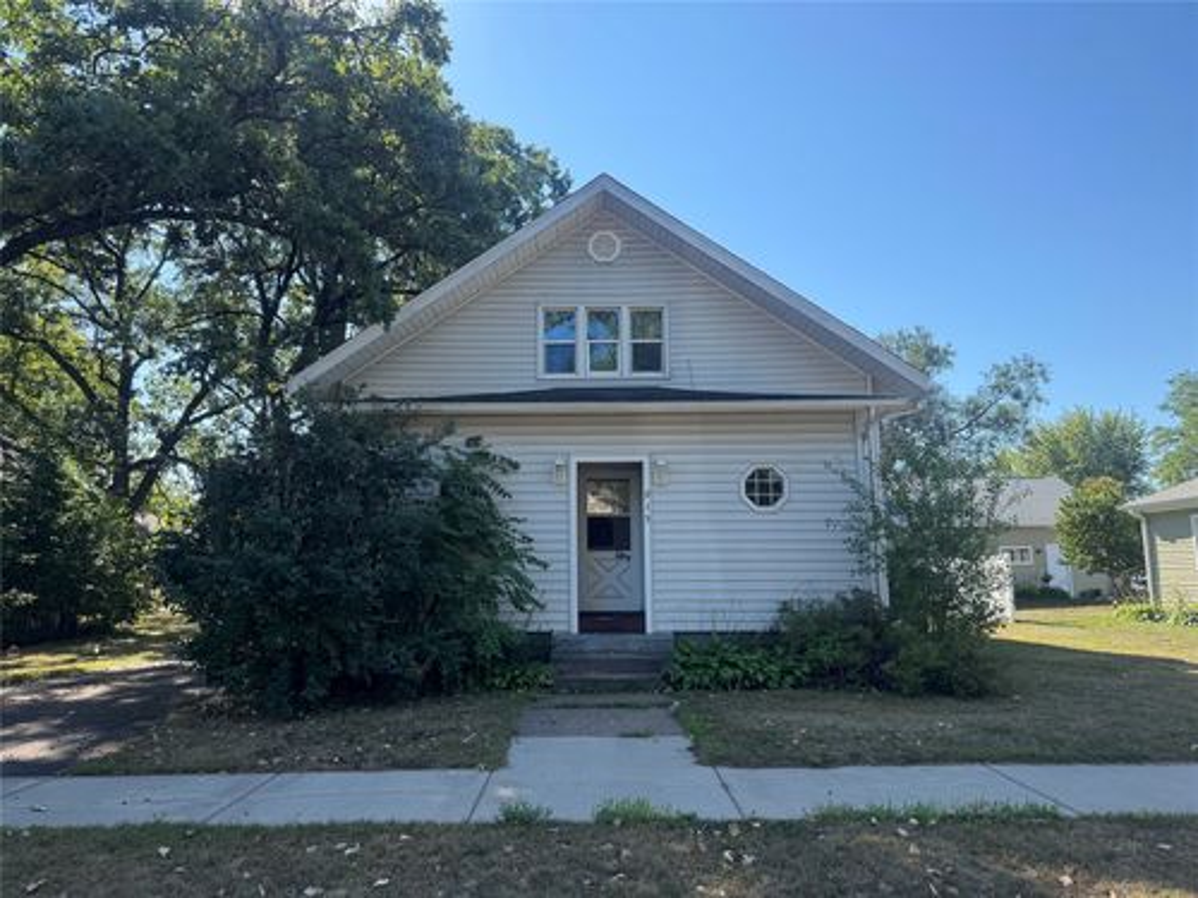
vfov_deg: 56.8
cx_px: 599
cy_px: 449
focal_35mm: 24
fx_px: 831
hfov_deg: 71.6
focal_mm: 6.76
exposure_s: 1/1637
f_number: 1.78
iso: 80
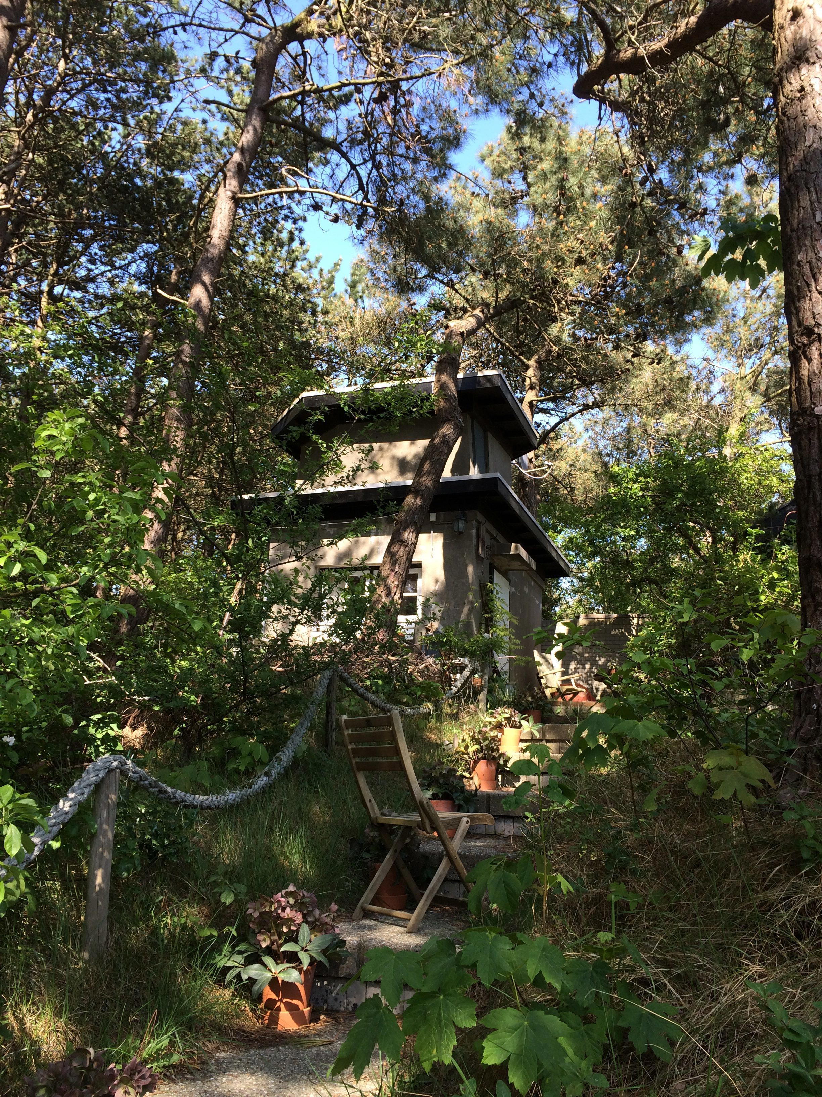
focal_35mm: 29
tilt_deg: +13.0
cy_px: 548
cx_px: 411
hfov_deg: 48.2
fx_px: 918
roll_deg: -0.8
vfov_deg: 61.7
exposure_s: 1/366
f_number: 2.2
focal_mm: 4.15
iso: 32
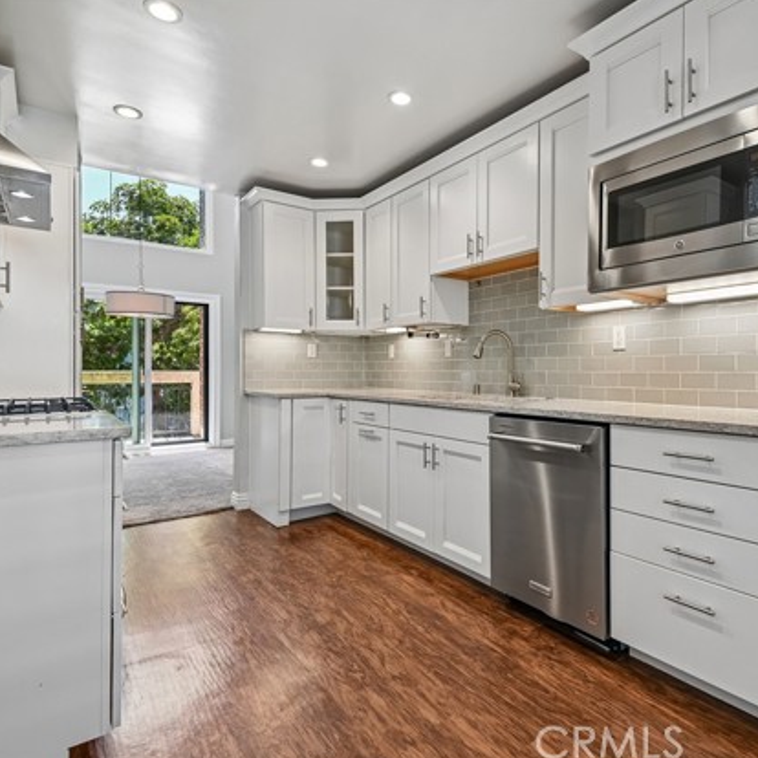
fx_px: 520
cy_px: 379
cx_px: 452
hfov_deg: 71.4
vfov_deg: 72.1
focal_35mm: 21
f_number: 8
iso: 250
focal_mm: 16
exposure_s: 1/8
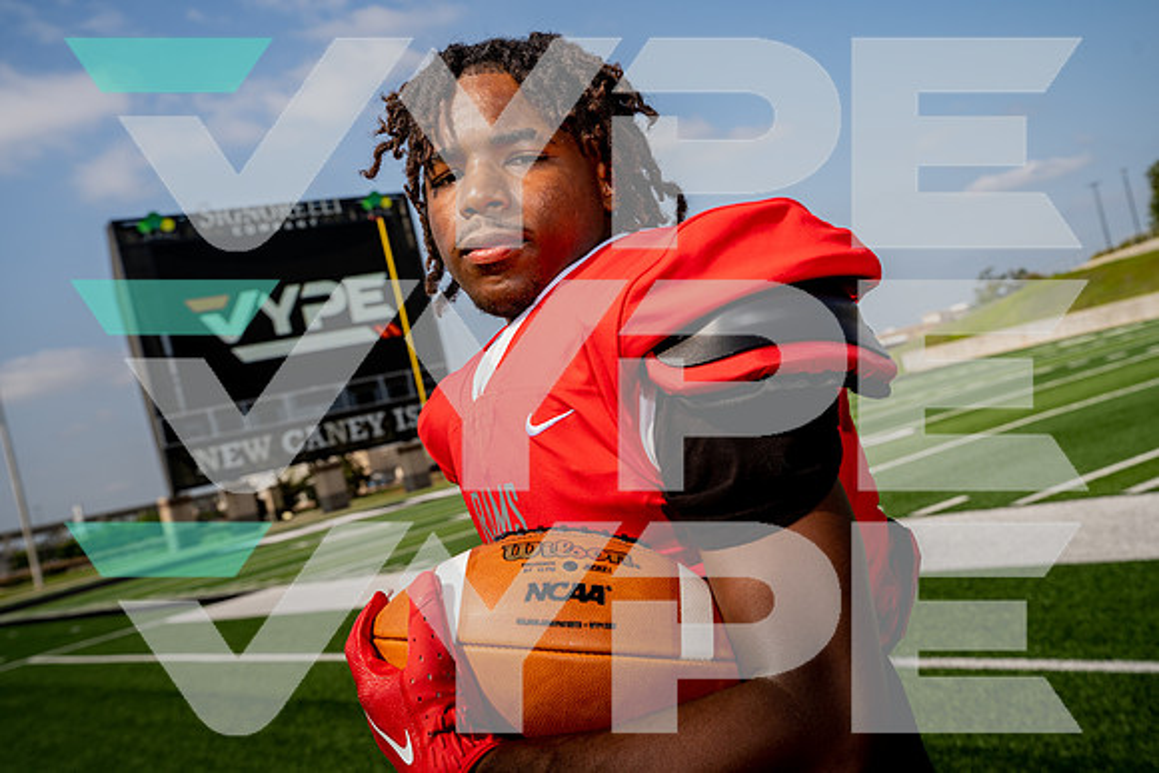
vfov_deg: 31.2
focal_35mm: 43
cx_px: 580
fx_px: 1385
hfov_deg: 45.4
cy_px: 386
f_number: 7.1
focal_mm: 43
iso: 100
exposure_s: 1/250
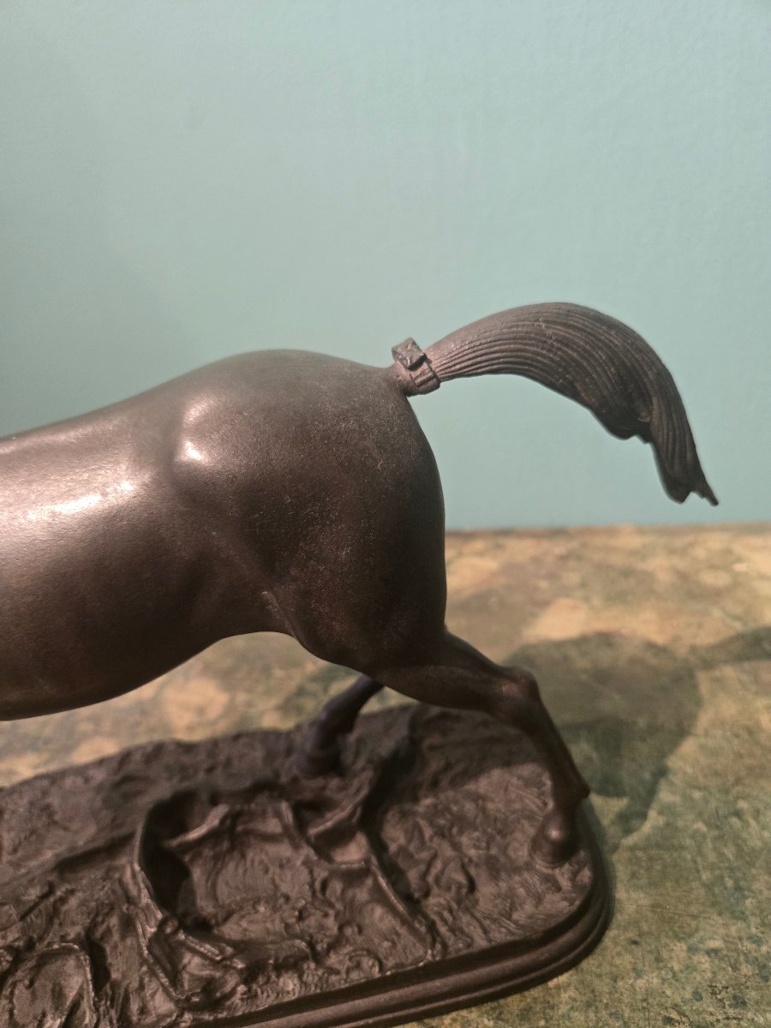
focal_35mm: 23
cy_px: 514
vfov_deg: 73.9
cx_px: 386
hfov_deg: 58.9
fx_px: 683
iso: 800
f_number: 1.8
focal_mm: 5.4
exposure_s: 1/100
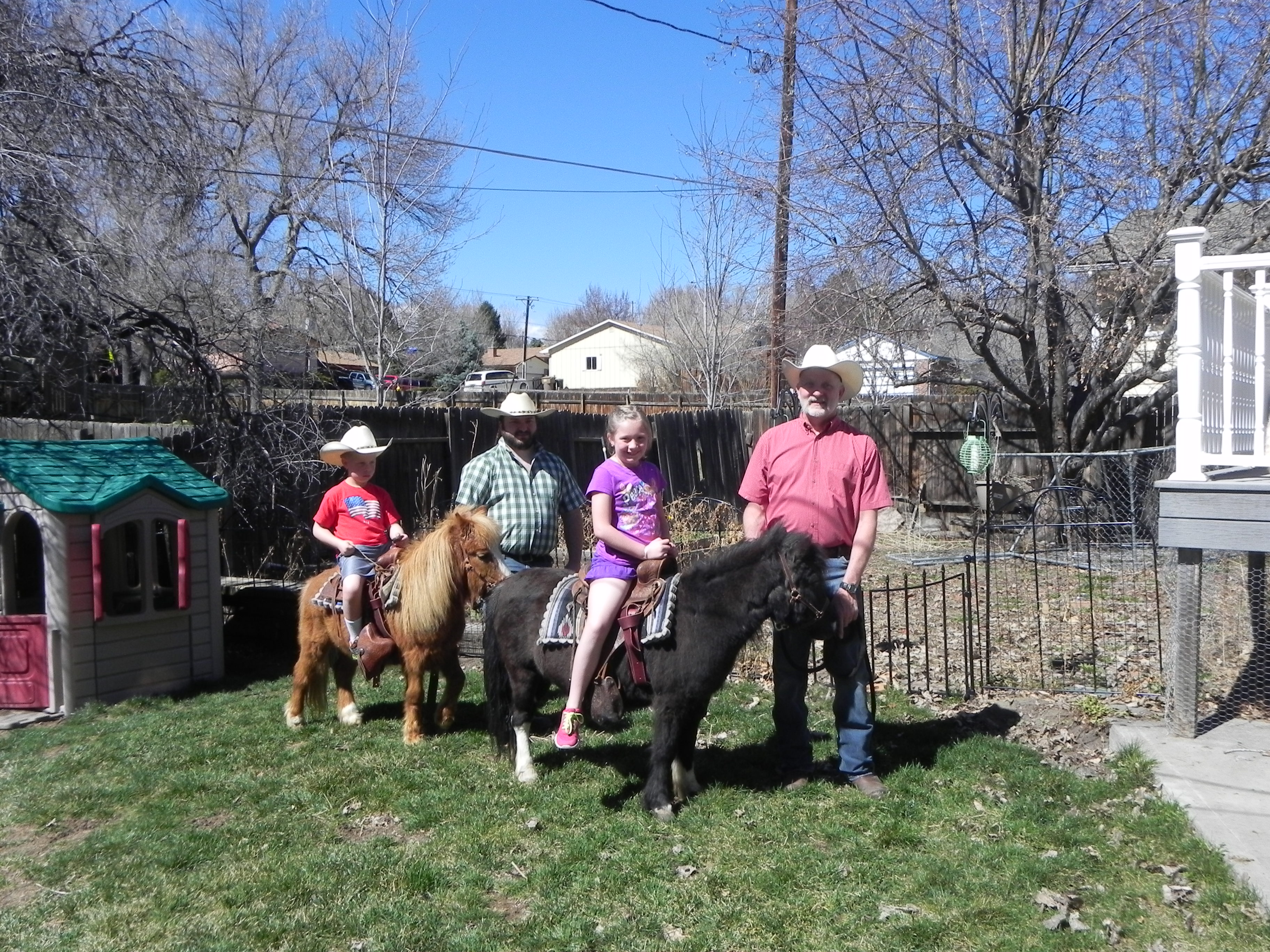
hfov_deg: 55.4
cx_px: 635
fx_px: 1211
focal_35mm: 33
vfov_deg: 42.9
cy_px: 476
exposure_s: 1/338
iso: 160
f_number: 7.1
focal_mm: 5.9
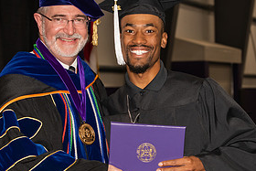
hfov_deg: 14.1
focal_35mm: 145
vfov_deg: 9.5
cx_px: 123
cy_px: 118
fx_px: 1032
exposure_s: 1/200
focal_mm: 70
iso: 1000
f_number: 5.6
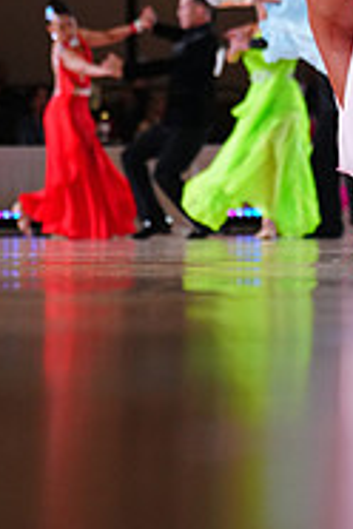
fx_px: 3206
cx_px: 391
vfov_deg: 9.3
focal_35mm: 218
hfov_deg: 6.3
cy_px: -148
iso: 2000
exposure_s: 1/400
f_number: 2.8
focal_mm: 70
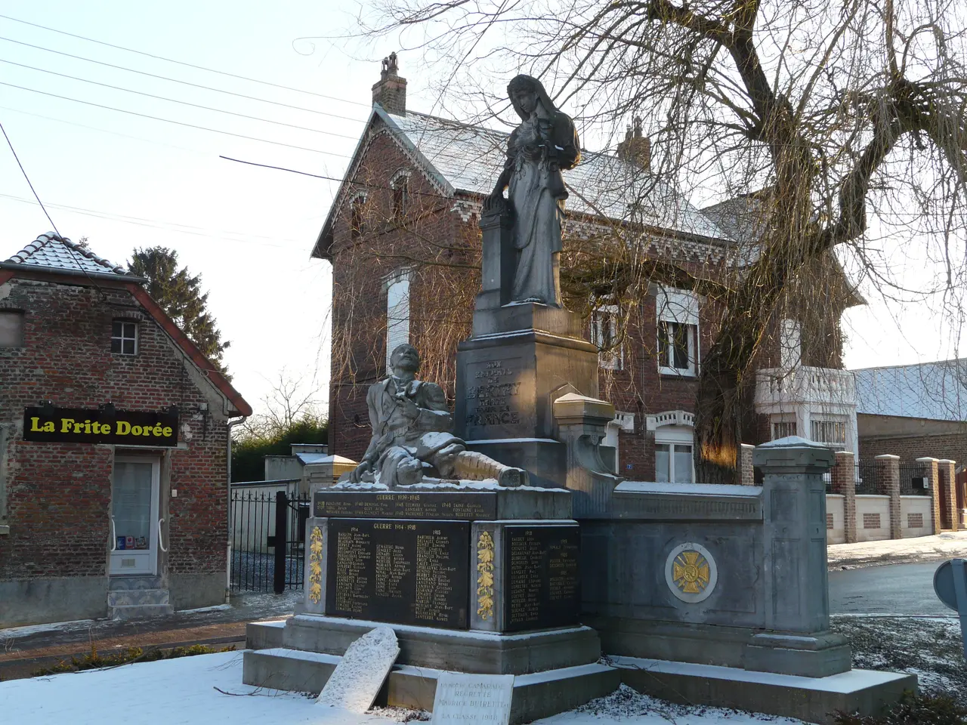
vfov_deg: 36.8
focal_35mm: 39
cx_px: 484
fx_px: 1089
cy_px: 362
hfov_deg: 47.9
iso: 100
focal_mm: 6.4
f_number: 4
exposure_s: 1/125
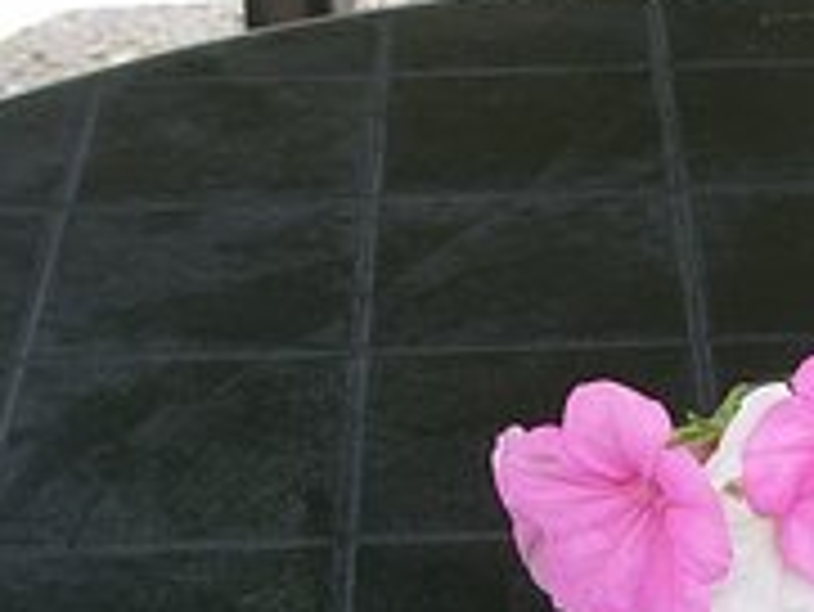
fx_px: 2730
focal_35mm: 116
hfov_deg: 16.7
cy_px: 369
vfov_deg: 12.8
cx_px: 783
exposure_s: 1/125
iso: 50
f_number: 4.6
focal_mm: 6.8
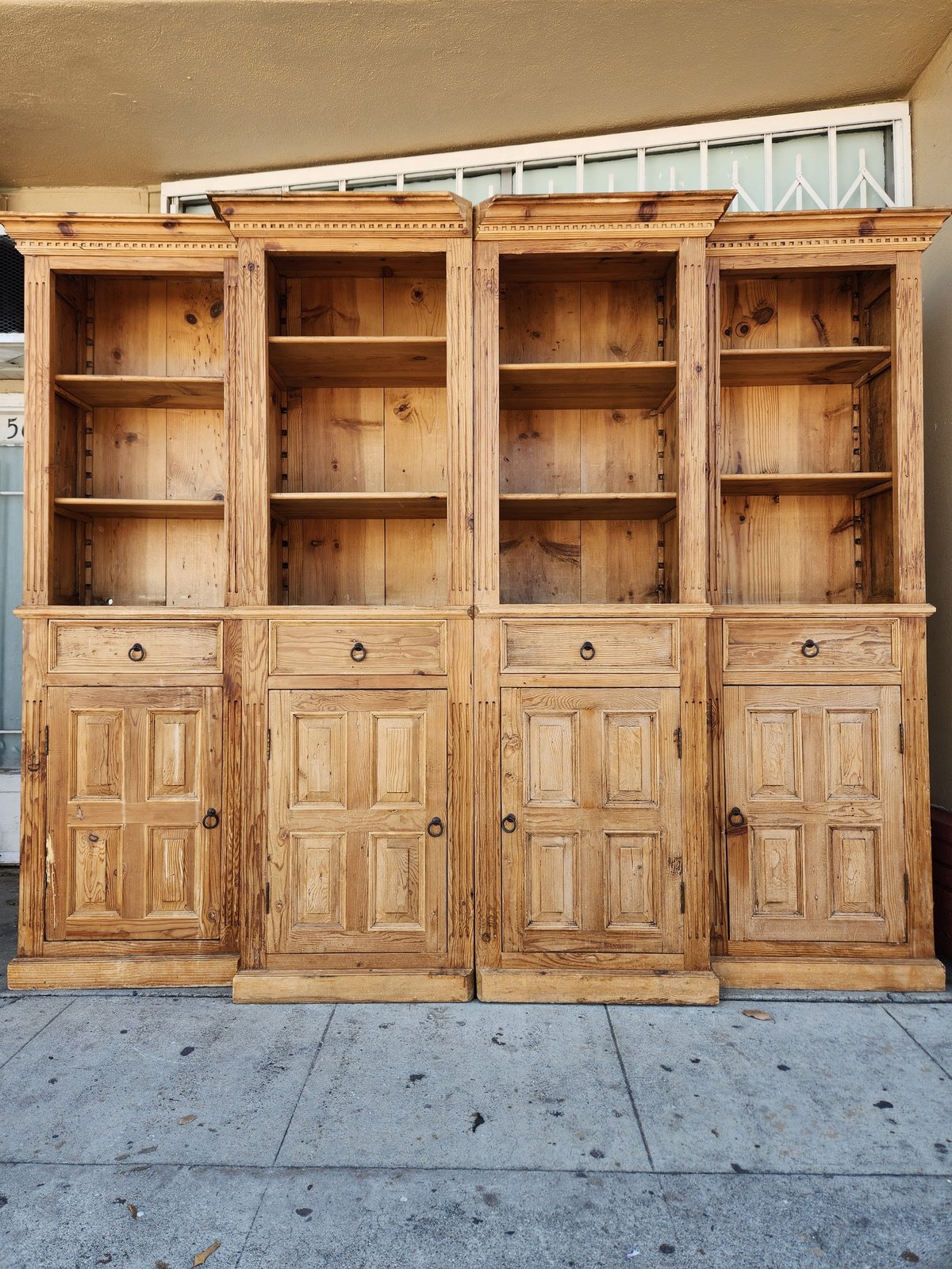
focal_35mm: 23
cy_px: 634
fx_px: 843
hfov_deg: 58.9
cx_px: 476
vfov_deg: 73.9
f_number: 1.8
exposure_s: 1/199
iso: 20
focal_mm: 5.4
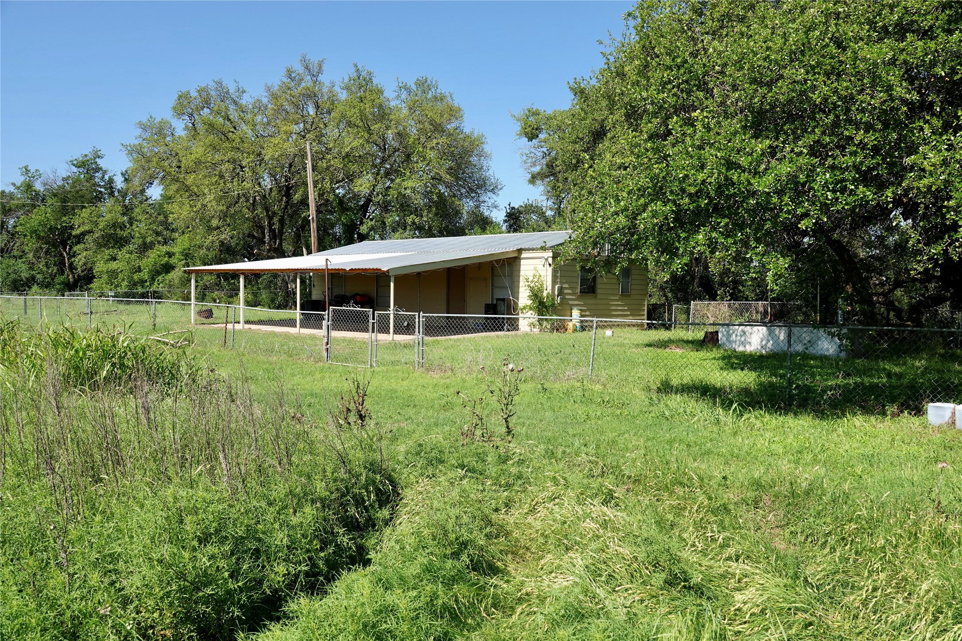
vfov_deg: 42.3
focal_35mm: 31
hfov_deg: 60.3
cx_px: 481
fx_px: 828
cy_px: 320
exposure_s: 1/500
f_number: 4
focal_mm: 11.26
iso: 100
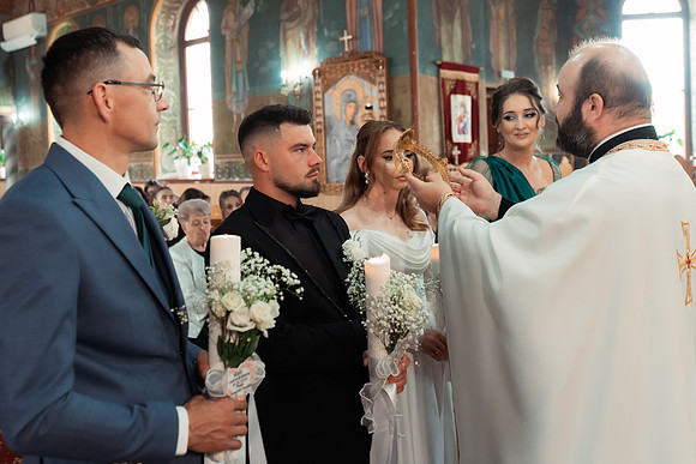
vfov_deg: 36.2
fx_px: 708
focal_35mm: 37
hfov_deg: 52.3
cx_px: 310
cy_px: 181
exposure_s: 1/200
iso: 1800
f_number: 3.2
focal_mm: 30
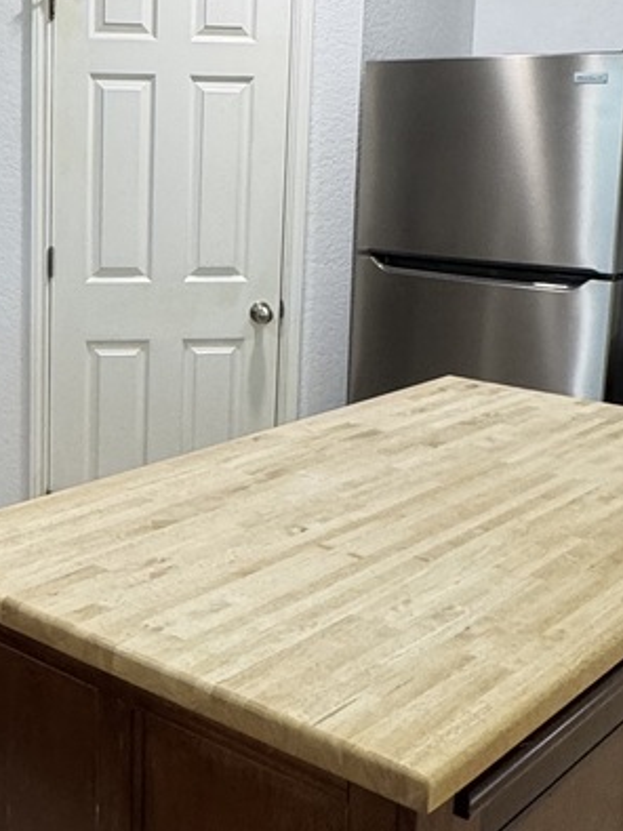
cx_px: 116
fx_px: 1224
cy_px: 309
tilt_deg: -8.3
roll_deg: +0.0
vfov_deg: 37.3
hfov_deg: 27.9
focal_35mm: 51
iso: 250
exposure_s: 1/120
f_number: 2.2
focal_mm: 2.22
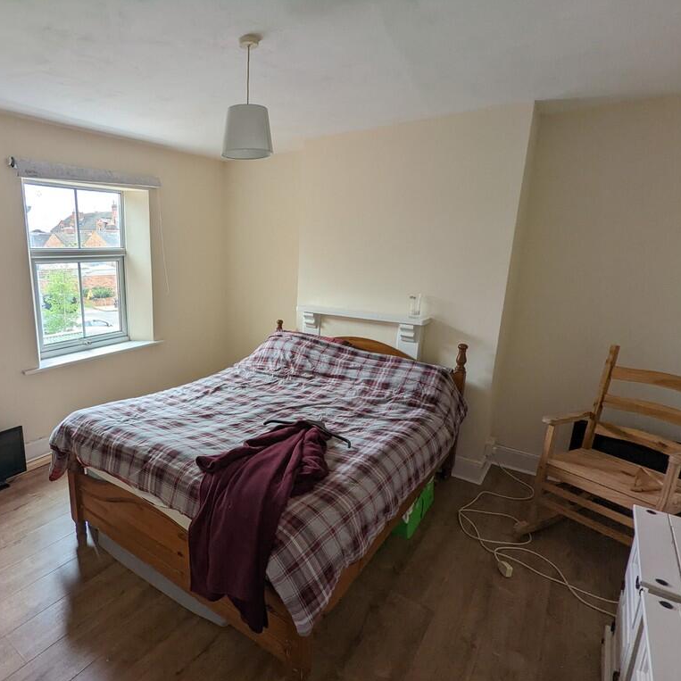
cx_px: 235
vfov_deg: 77.7
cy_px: 341
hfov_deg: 75.6
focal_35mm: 19
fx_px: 423
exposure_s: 1/158
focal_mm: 2.35
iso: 58
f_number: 2.2
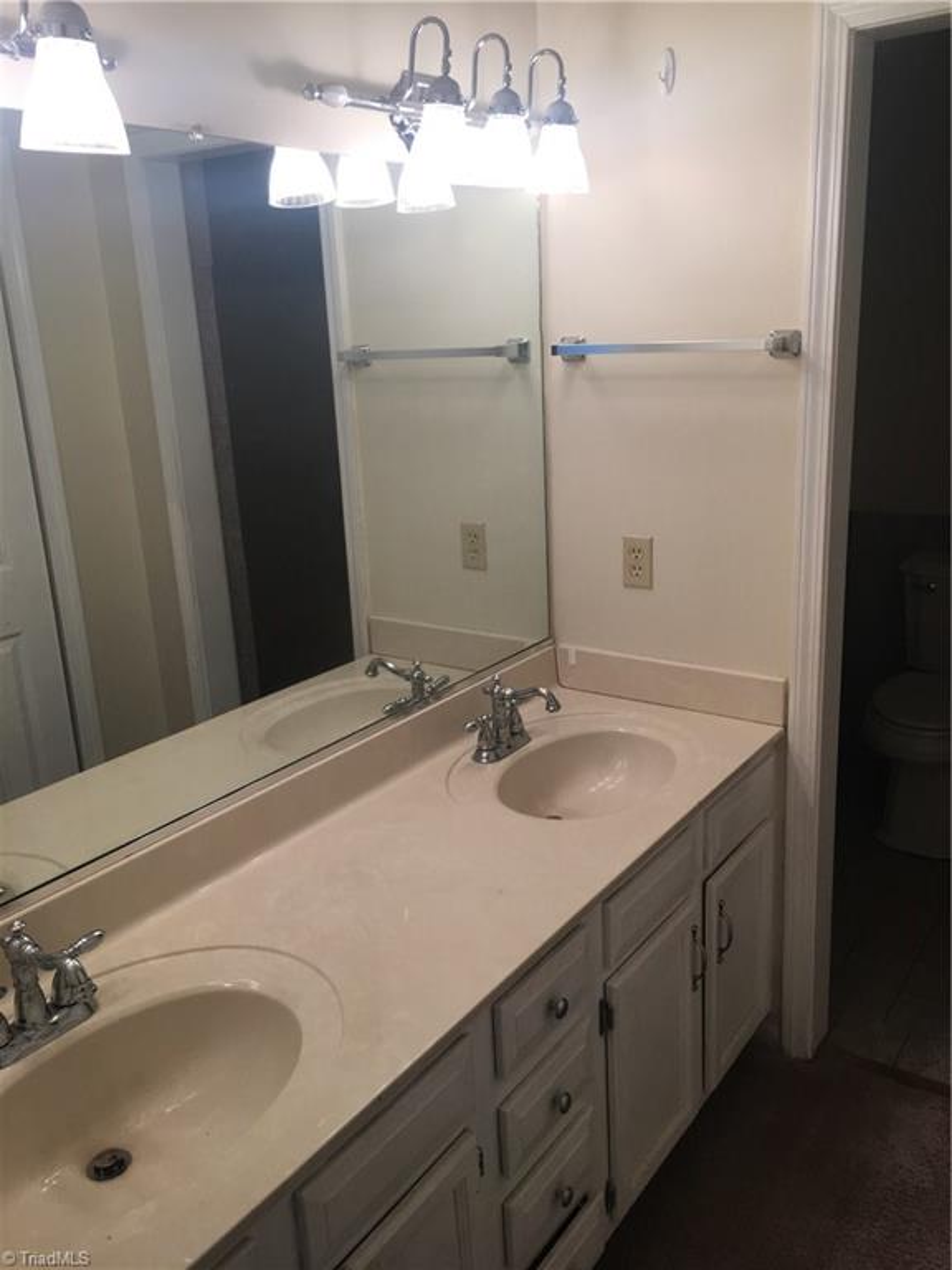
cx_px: 476
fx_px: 1063
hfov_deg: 48.2
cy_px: 635
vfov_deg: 61.7
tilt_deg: -13.8
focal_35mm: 29
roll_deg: +2.9
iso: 40
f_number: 2.2
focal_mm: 4.15
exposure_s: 1/120
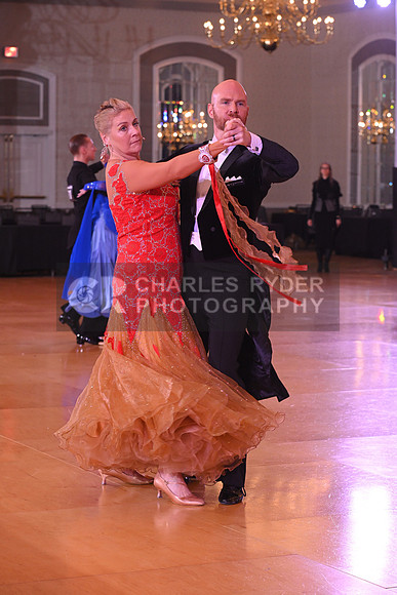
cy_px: 298
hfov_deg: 13.4
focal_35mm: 102
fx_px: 1686
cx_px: 198
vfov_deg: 20.0
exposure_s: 1/200
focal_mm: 102
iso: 2500
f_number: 6.3
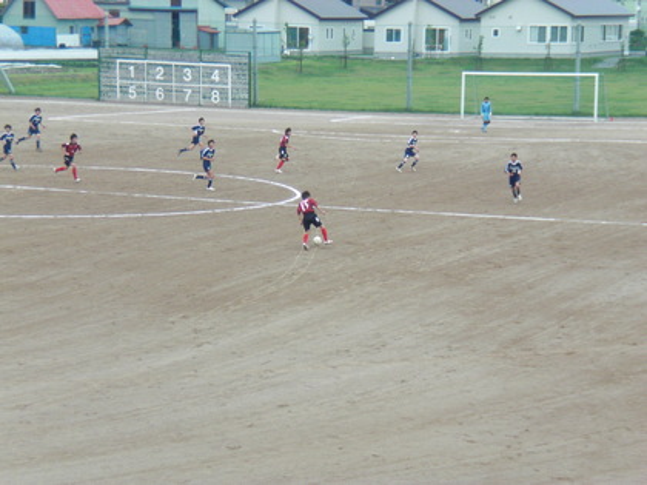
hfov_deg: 17.3
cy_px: 242
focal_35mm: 114
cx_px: 324
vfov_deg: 13.0
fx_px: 2131
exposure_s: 1/200
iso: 200
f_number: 5.9
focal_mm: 18.9
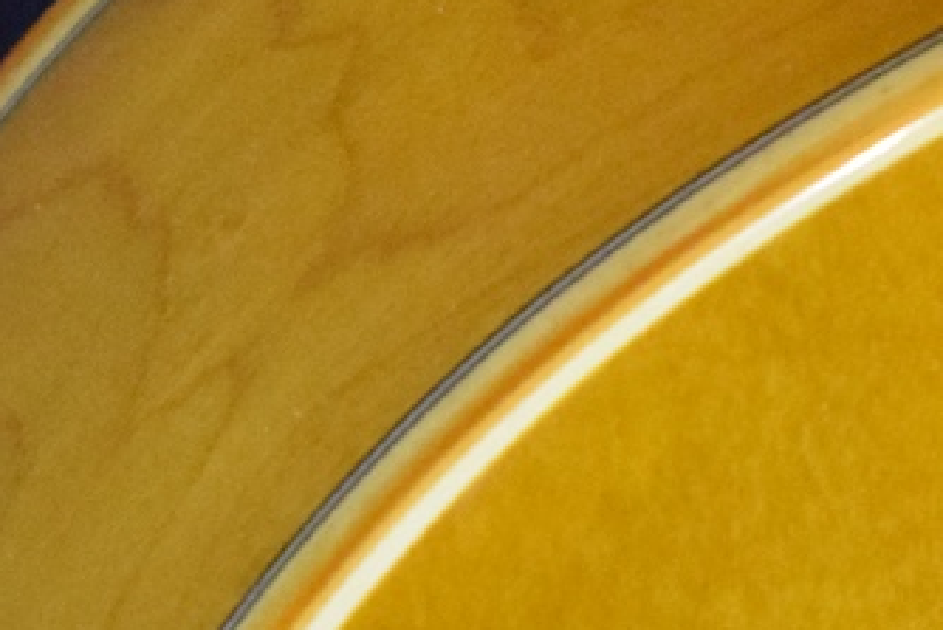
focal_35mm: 370
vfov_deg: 3.7
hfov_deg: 5.4
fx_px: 9702
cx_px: 2022
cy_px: -201
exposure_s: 1/60
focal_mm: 55
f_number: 5.6
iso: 6400
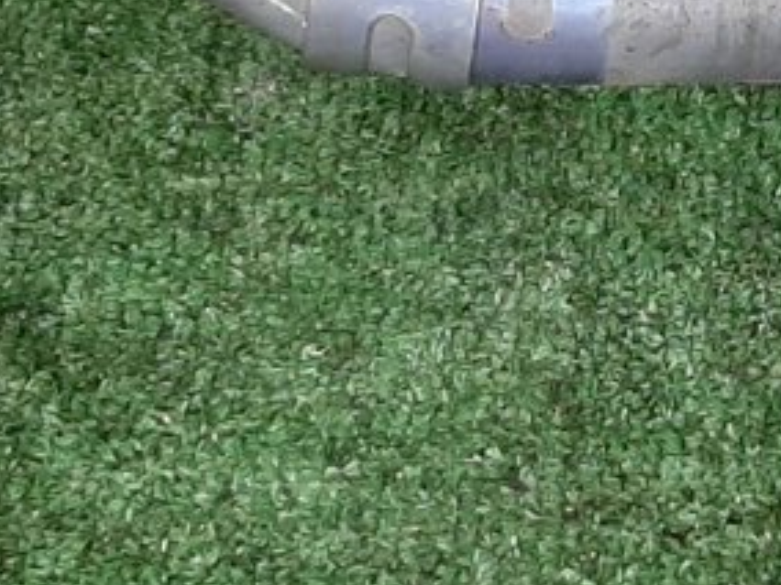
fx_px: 2978
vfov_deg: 11.2
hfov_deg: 14.8
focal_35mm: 132
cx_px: 729
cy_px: 148
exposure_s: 1/33
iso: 181
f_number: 1.7
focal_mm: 3.93
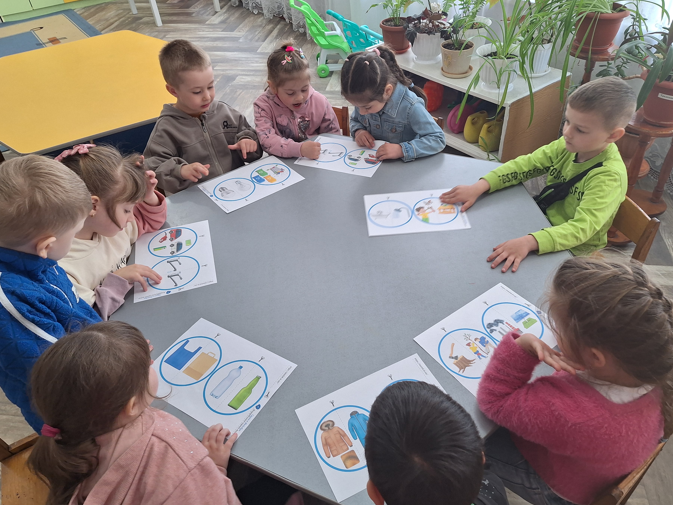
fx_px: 506
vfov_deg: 53.0
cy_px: 241
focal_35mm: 26
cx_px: 348
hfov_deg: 67.3
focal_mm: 5.54
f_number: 1.8
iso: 40
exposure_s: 1/50
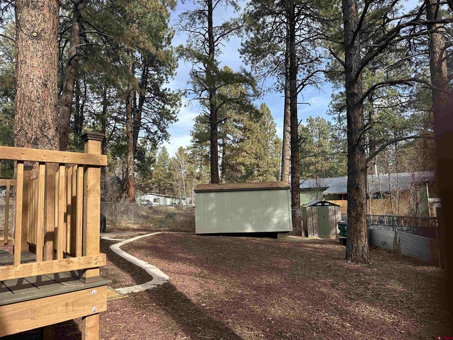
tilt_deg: +6.8
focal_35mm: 24
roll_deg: +1.1
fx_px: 314
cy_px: 170
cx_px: 226
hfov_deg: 71.6
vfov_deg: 56.8
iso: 80
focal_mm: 6.86
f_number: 1.78
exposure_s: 1/1357
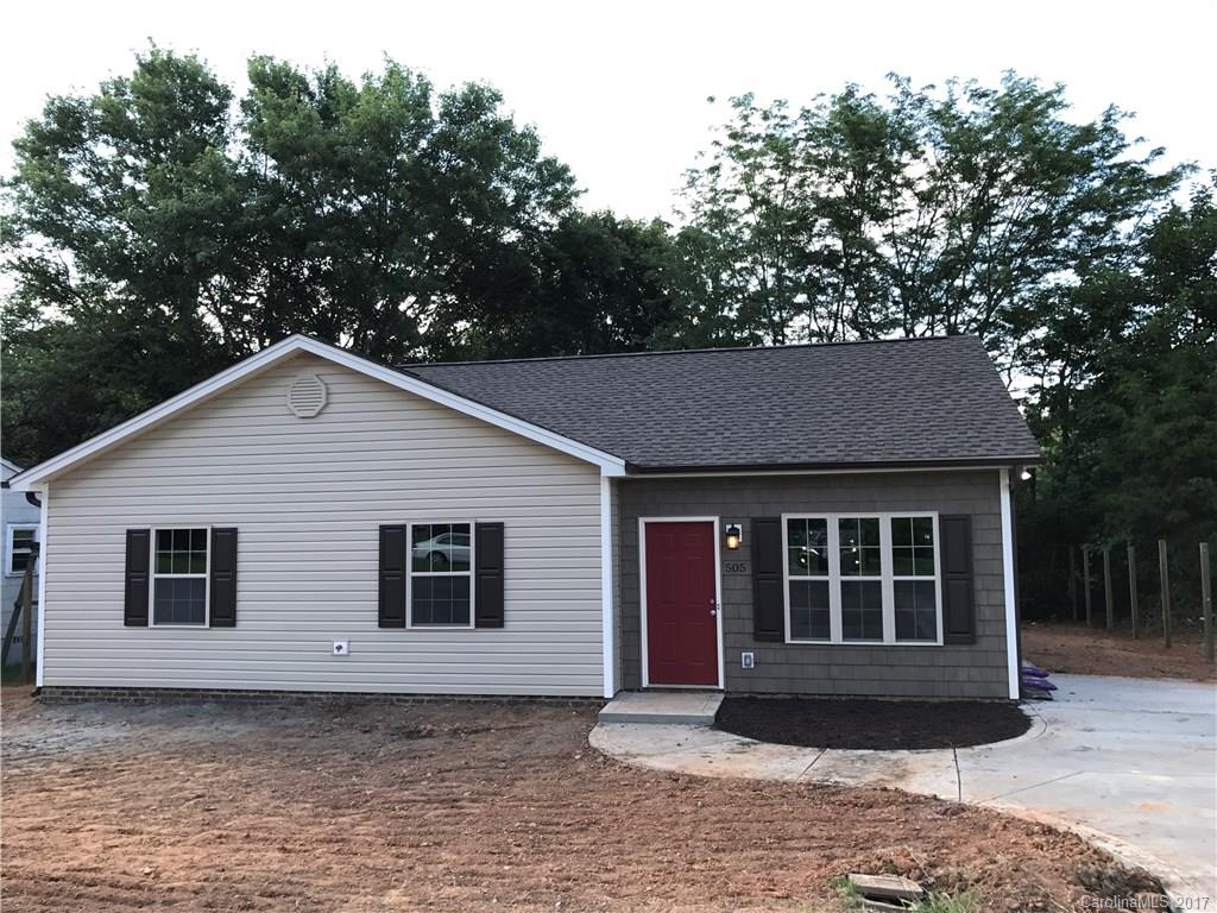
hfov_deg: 63.4
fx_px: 984
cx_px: 608
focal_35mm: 28
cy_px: 456
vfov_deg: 49.7
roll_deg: +0.7
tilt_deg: +4.6
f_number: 1.8
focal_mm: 3.99
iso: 20
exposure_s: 1/377
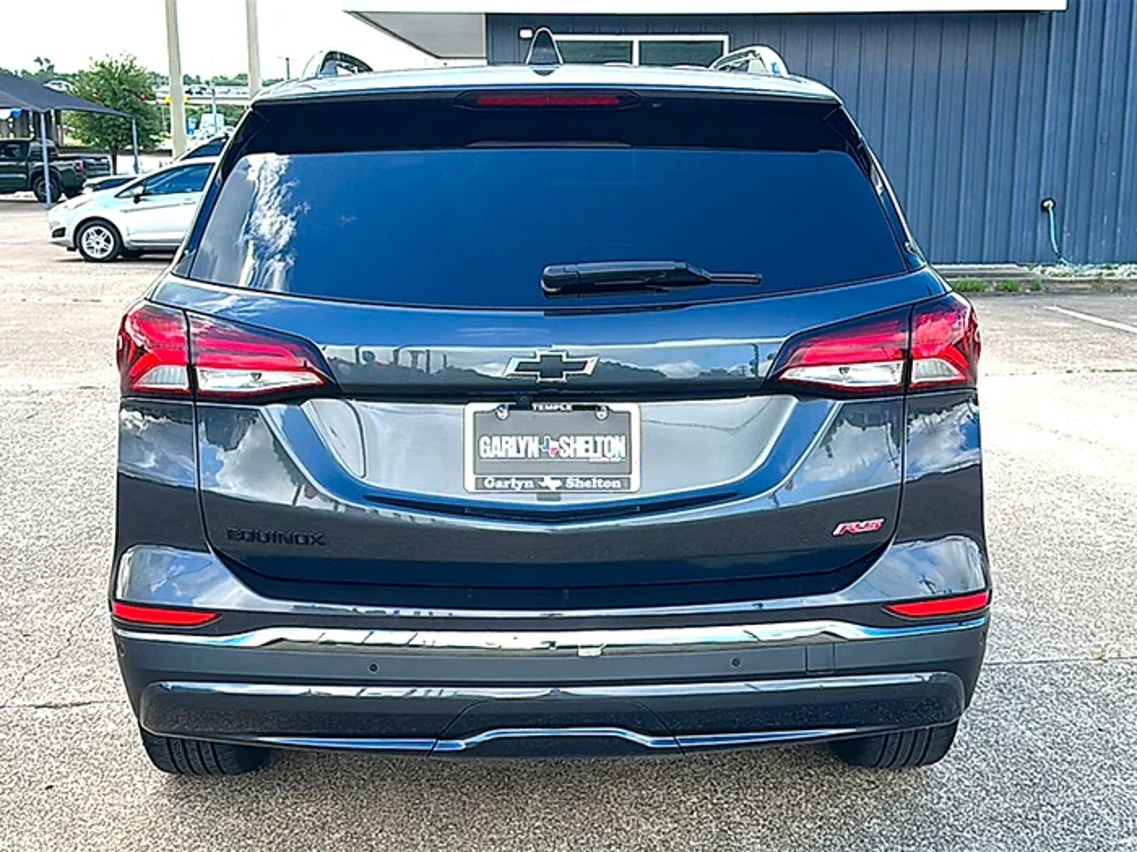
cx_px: 568
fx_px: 1347
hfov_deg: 45.8
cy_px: 426
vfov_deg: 35.1
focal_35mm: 41
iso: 80
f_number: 1.78
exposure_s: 1/888
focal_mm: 6.86
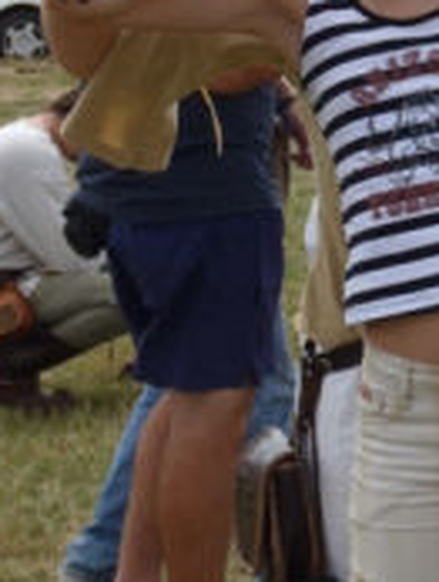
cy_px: 120
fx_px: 3525
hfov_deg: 7.1
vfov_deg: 9.4
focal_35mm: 209
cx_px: 553
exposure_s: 1/640
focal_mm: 14.4
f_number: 4
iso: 80
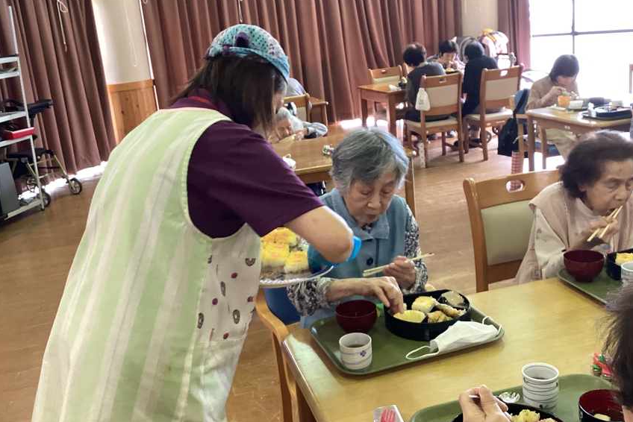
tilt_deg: -15.5
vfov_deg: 35.1
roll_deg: +4.4
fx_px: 668
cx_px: 311
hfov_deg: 50.7
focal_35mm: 38
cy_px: 191
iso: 250
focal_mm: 3.3
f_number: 2.4
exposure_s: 1/60
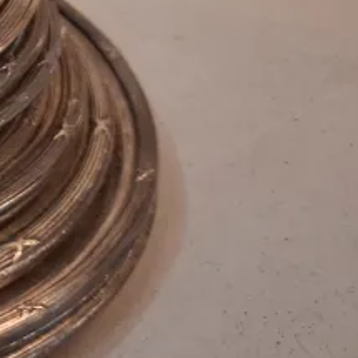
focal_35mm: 89
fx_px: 1041
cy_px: 28
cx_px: -305
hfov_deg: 16.2
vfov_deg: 19.1
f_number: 1.8
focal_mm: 4
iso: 500
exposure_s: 1/50
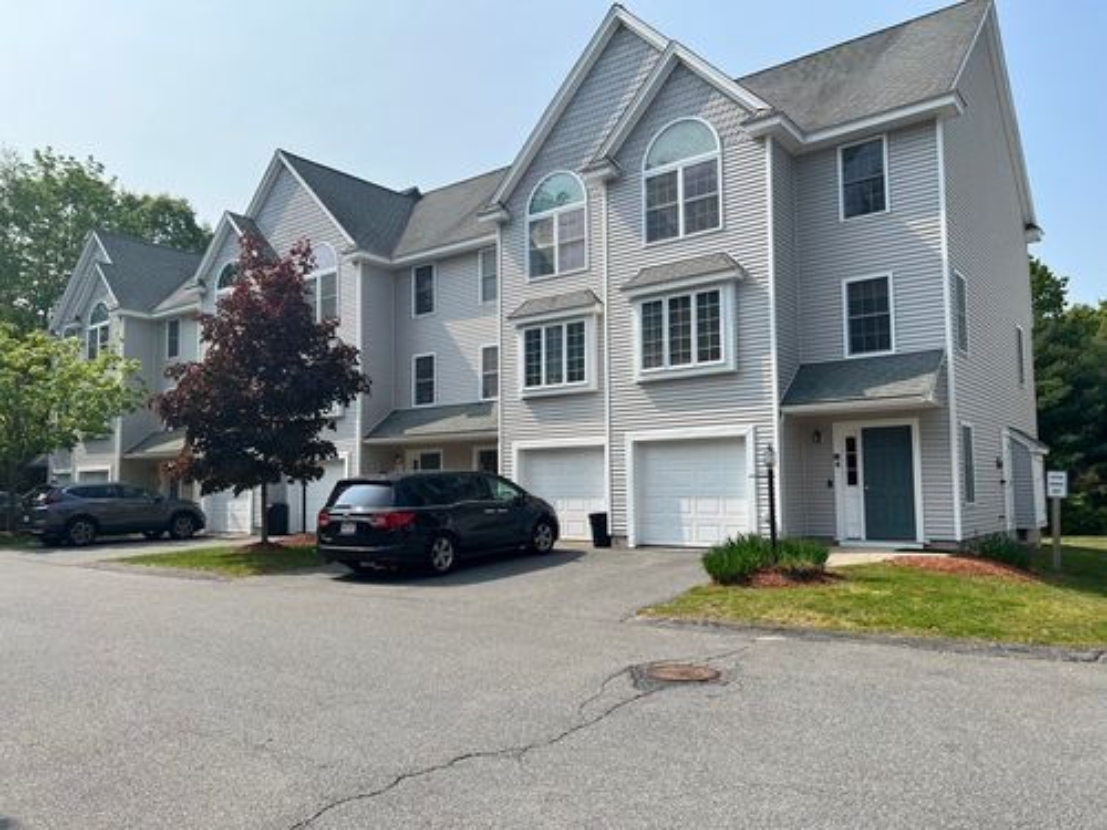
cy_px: 415
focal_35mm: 26
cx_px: 554
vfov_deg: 53.1
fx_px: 831
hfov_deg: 67.3
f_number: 1.5
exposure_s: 1/3968
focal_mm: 5.7
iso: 50
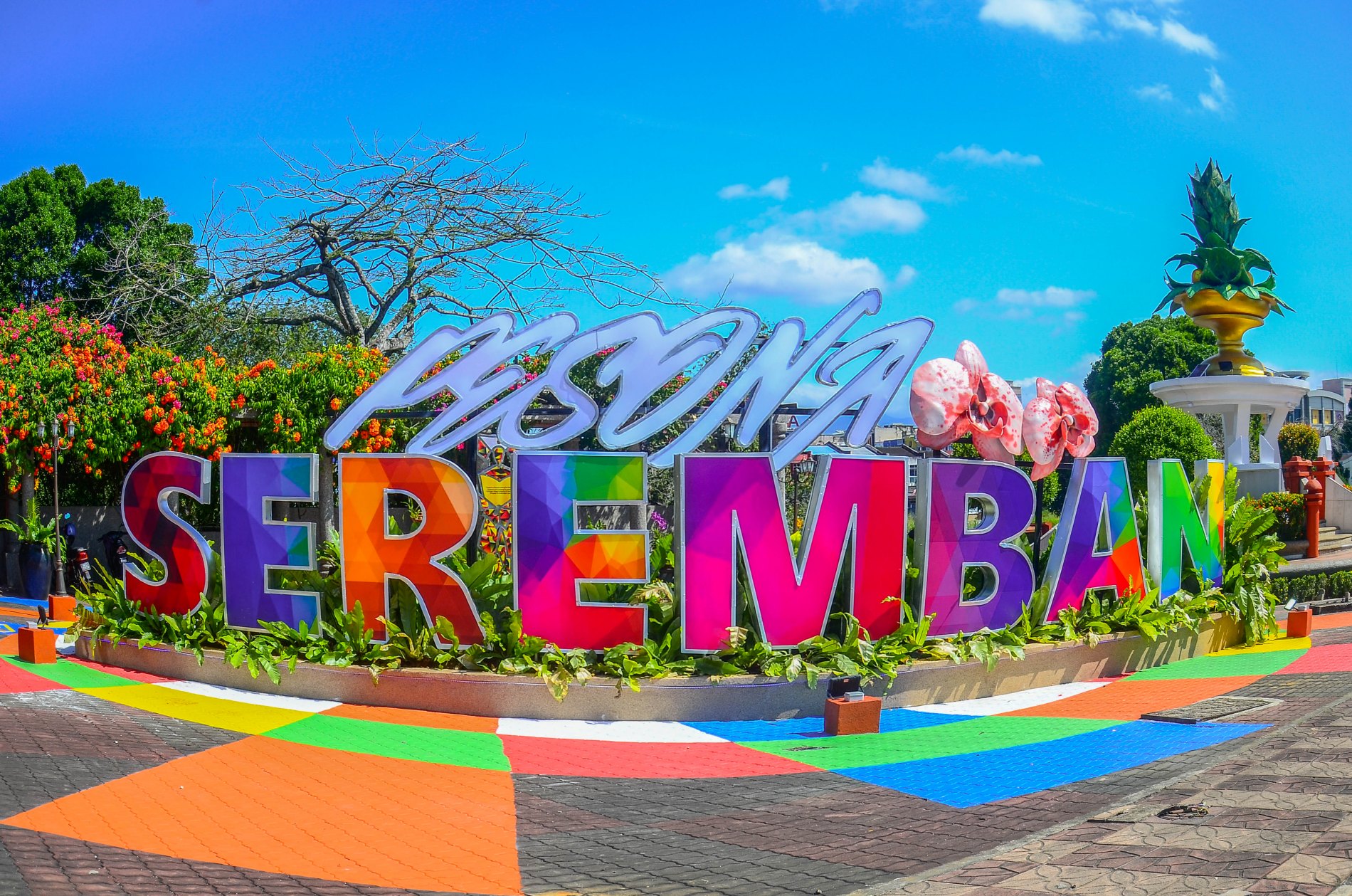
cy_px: 448
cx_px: 676
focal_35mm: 27
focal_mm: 18
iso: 100
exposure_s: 1/400
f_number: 8
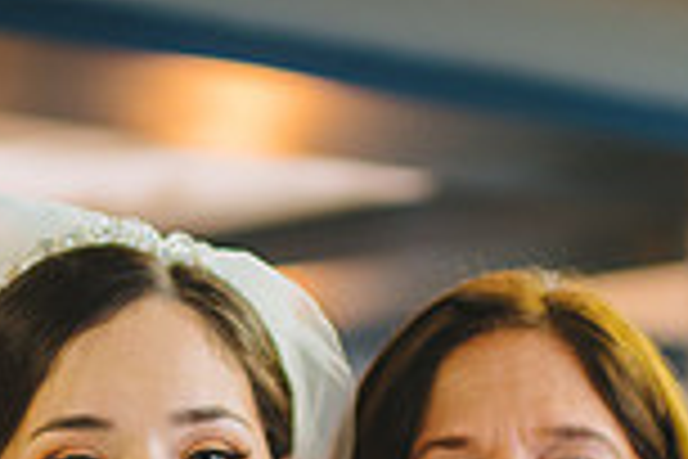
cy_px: 767
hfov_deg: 13.9
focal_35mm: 148
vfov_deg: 9.0
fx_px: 2828
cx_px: 250
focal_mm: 35
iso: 1000
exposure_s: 1/80
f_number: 1.8
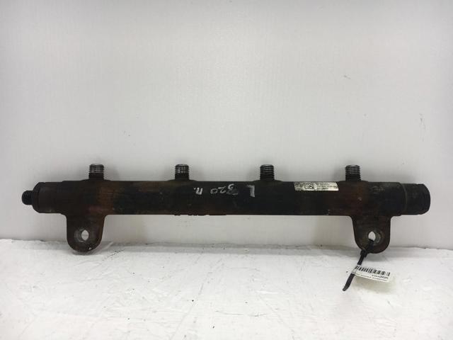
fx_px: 380
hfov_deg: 61.7
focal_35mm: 29
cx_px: 226
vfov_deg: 48.2
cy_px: 170
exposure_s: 1/420
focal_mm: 4.15
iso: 25
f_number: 2.2
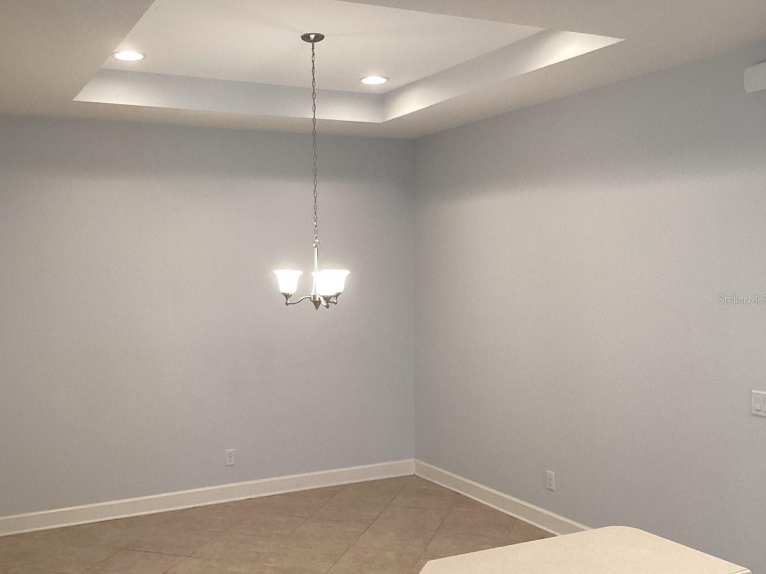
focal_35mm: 36
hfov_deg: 51.2
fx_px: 796
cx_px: 326
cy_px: 299
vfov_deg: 39.6
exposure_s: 1/60
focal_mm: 3.3
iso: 125
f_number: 2.4
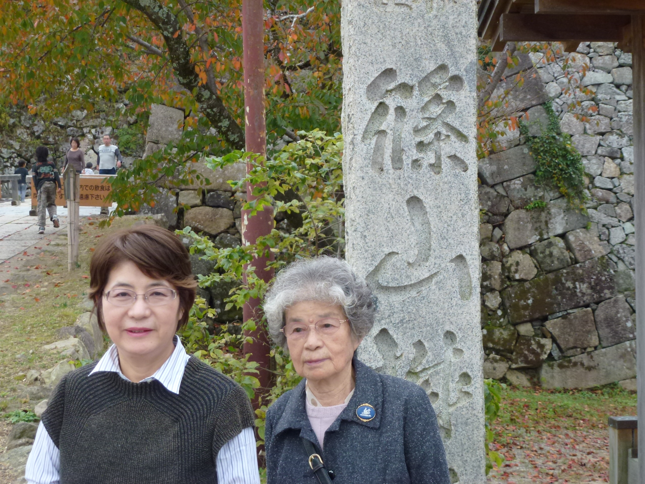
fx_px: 1211
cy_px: 242
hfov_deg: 29.8
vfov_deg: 22.6
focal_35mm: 65
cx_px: 322
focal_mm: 11.7
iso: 250
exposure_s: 1/160
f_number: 4.6
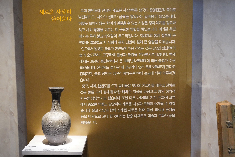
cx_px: 118
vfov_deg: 29.3
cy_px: 78
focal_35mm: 46
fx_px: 300
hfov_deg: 42.7
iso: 6400
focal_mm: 46
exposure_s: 1/100
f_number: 8
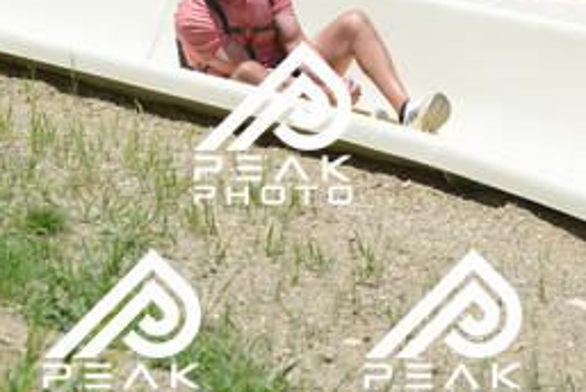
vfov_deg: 4.5
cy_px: 108
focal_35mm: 303
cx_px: 283
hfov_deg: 6.8
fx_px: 4938
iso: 400
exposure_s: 1/1250
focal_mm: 195
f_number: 6.3
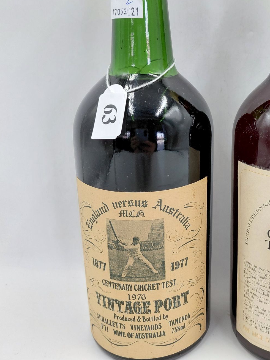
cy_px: 128
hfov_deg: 35.8
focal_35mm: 39
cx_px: 209
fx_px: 406
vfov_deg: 47.3
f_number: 1.8
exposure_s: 1/100
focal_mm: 4.69
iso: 160
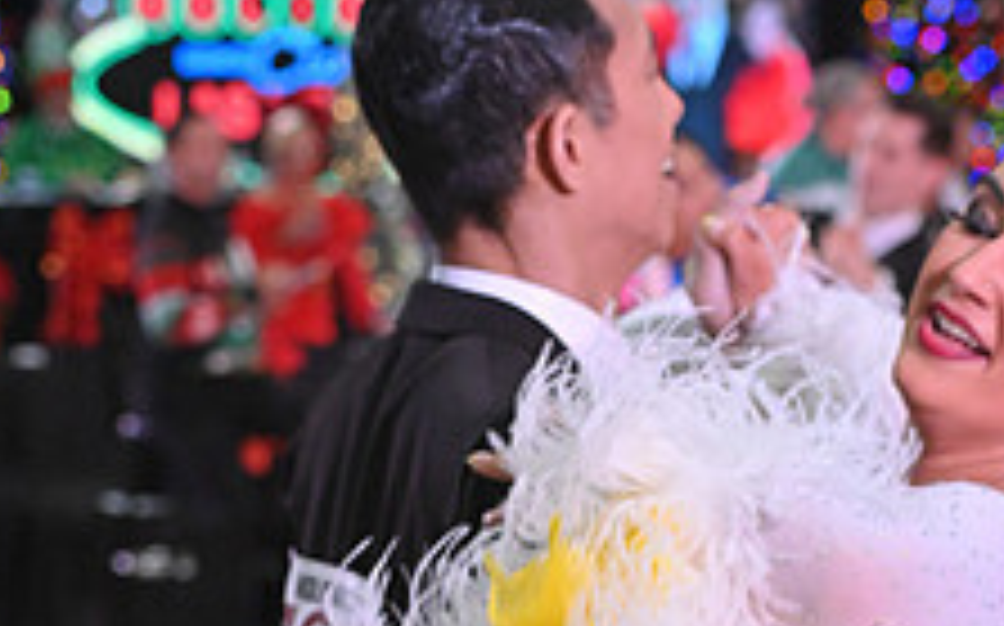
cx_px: 700
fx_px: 5086
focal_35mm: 186
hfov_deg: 11.3
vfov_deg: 6.9
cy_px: 1013
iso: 3200
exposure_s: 1/400
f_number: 5.6
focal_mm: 70
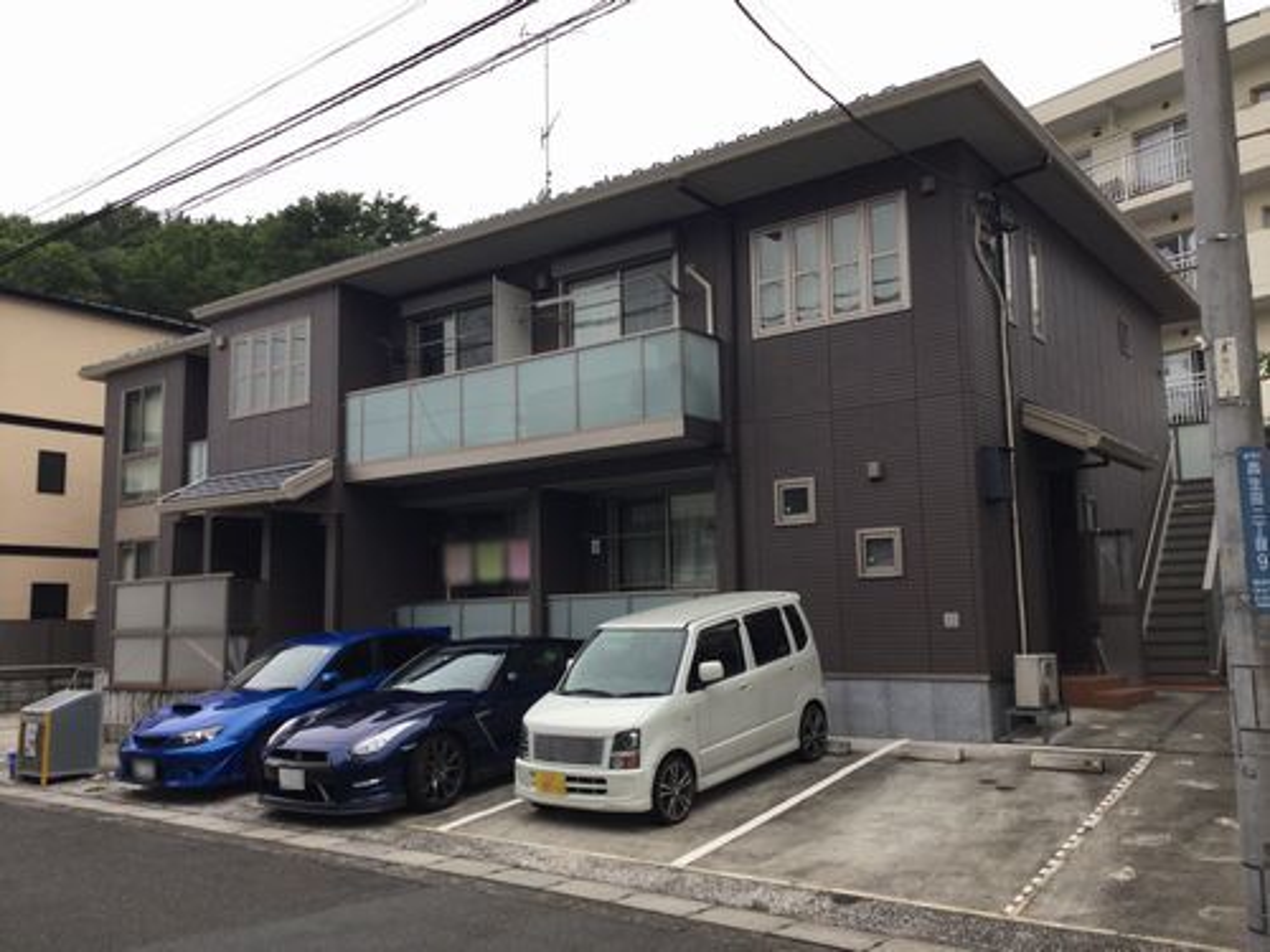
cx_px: 635
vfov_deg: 45.4
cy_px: 476
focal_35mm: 31
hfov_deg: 58.4
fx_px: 1137
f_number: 2.4
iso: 25
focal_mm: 3.3
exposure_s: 1/120
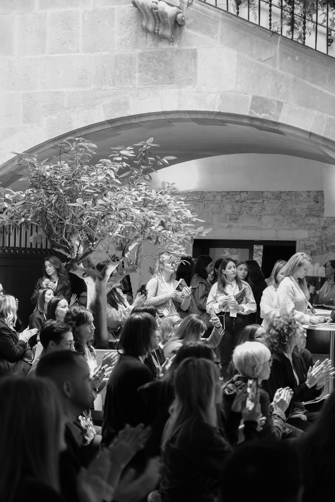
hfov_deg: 21.9
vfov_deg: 32.3
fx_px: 865
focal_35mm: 62
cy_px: 289
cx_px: 192
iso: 800
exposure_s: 1/50
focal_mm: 35
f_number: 2
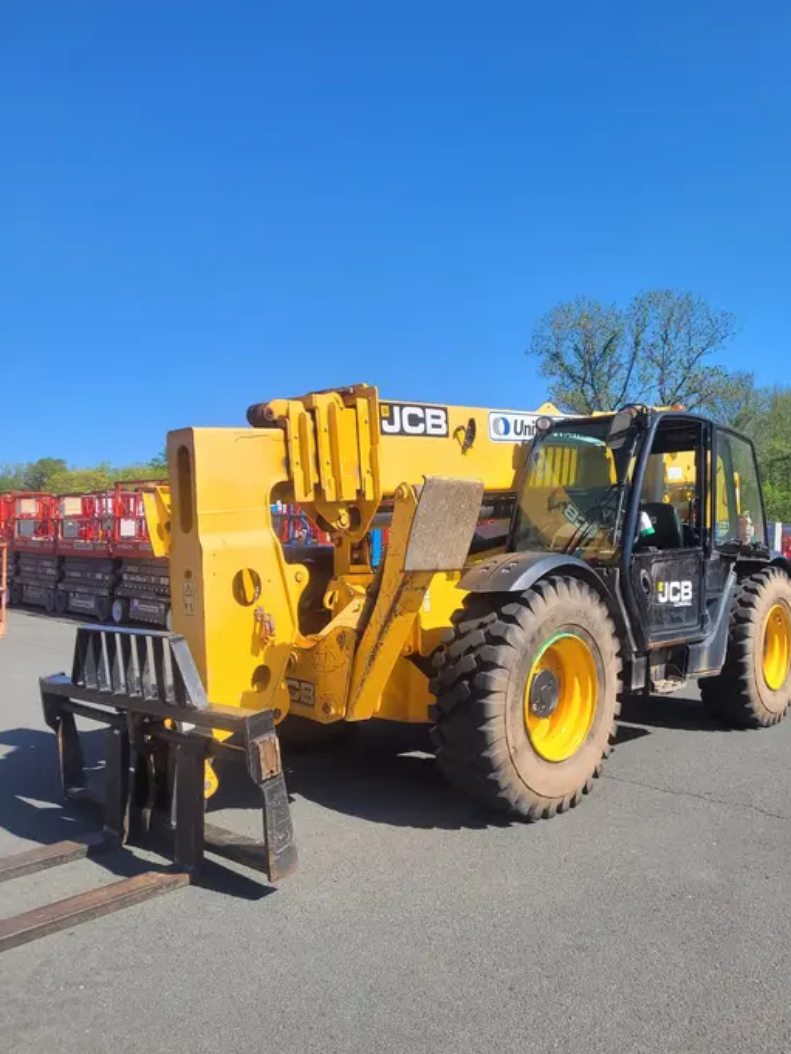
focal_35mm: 28
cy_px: 539
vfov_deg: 63.4
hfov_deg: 49.7
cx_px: 418
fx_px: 853
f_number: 1.8
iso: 40
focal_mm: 5.4
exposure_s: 1/2054
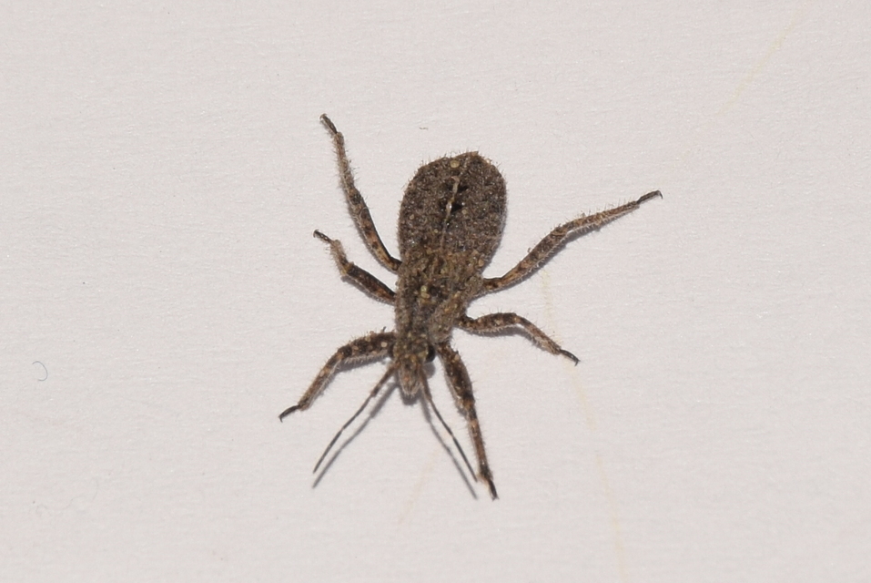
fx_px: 5085
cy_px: 292
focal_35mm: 210
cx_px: 436
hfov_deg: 9.8
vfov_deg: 6.6
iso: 100
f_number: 14
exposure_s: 1/200
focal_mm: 140
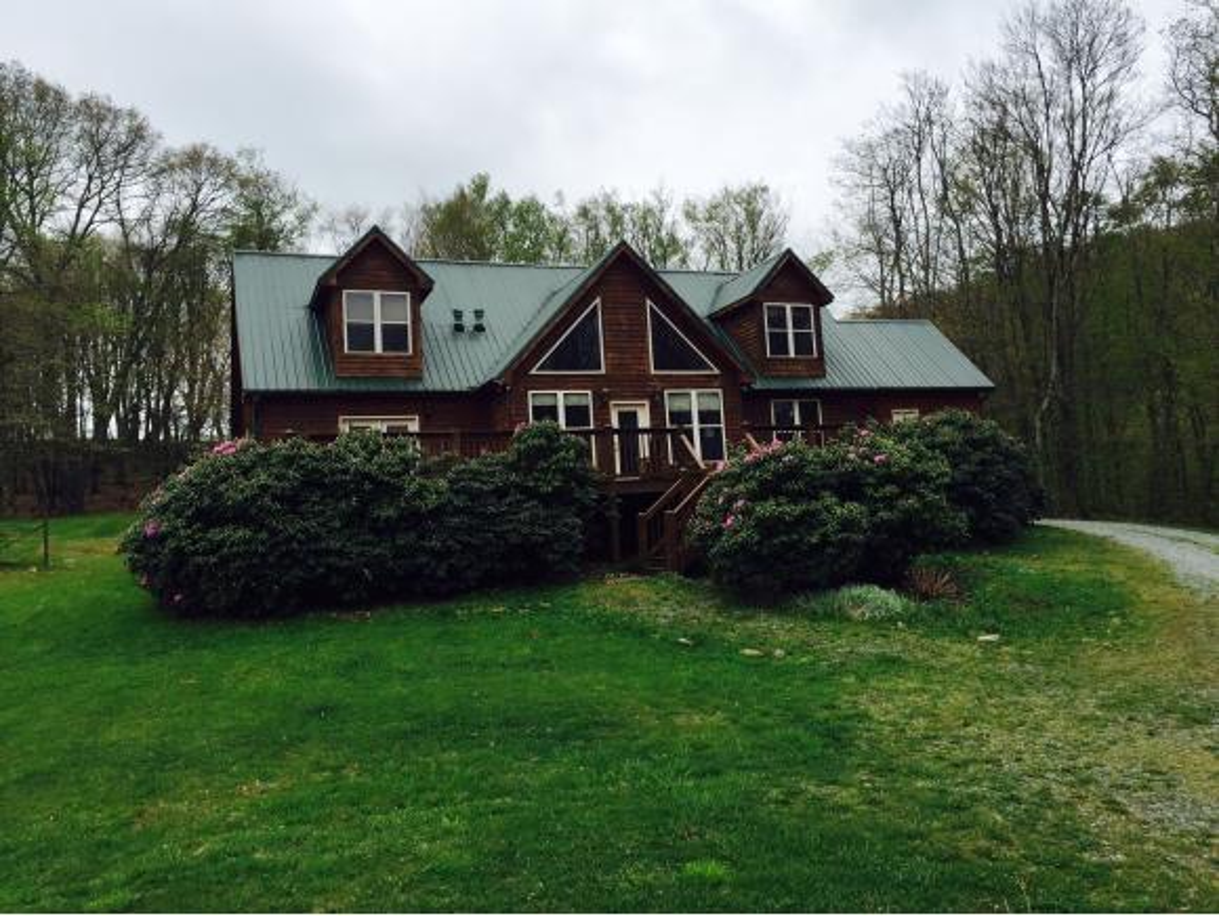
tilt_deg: +5.8
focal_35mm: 29
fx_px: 1022
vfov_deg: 48.3
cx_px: 610
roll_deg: +2.8
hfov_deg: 61.6
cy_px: 458
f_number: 2.2
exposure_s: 1/1721
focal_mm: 4.15
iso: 32
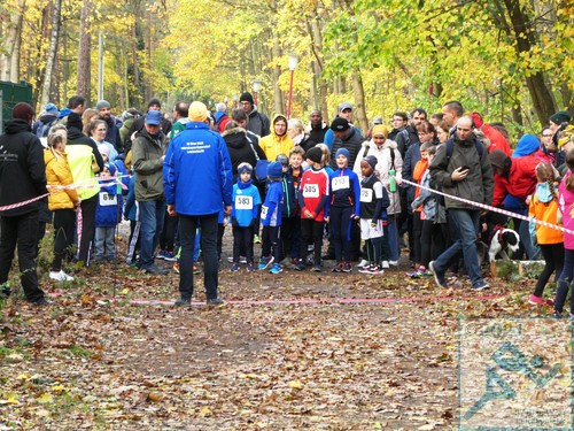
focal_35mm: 151
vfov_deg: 9.8
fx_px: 2504
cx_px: 287
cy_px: 216
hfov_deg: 13.1
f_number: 5.4
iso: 500
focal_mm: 27.1
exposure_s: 1/80
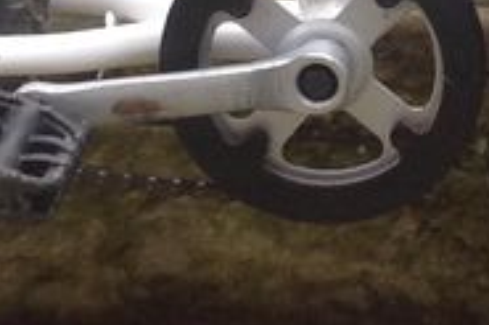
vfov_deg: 6.7
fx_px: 2673
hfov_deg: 10.4
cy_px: -316
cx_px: 473
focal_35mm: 197
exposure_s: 1/40
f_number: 2.4
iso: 50
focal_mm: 4.28
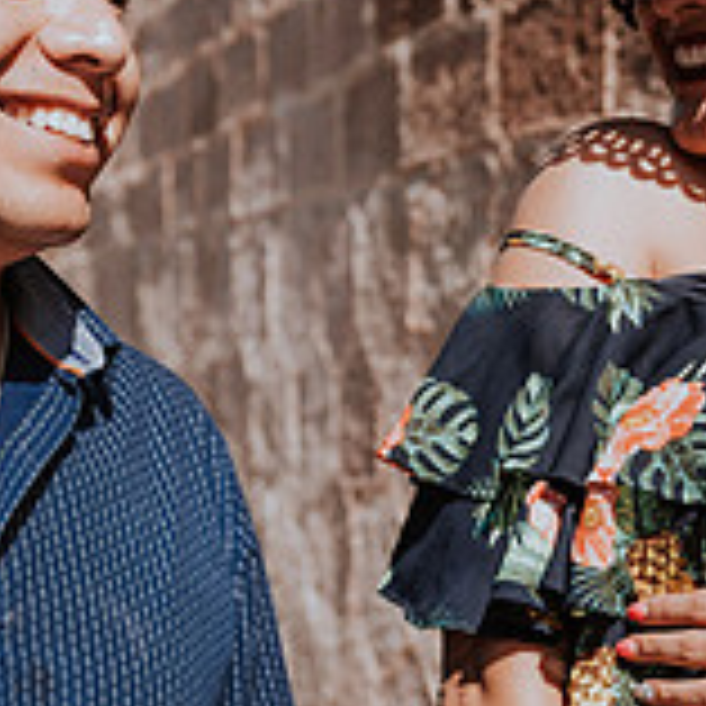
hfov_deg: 20.4
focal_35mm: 85
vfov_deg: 20.4
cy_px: 411
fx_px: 1961
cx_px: 310
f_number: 1.8
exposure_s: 1/3200
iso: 100
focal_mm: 18
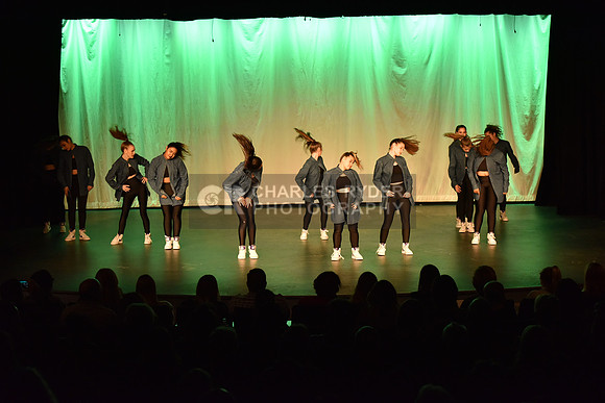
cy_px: 202
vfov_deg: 18.2
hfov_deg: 27.0
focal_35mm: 75
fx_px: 1261
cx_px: 302
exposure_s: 1/250
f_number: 4
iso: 2000
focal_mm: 75
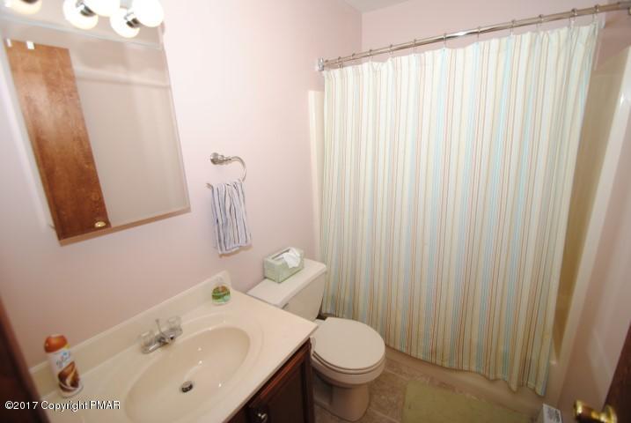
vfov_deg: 77.5
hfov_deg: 100.3
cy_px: 212
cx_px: 316
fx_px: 263
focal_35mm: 15
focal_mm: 10
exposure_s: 1/200
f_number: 3.5
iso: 100
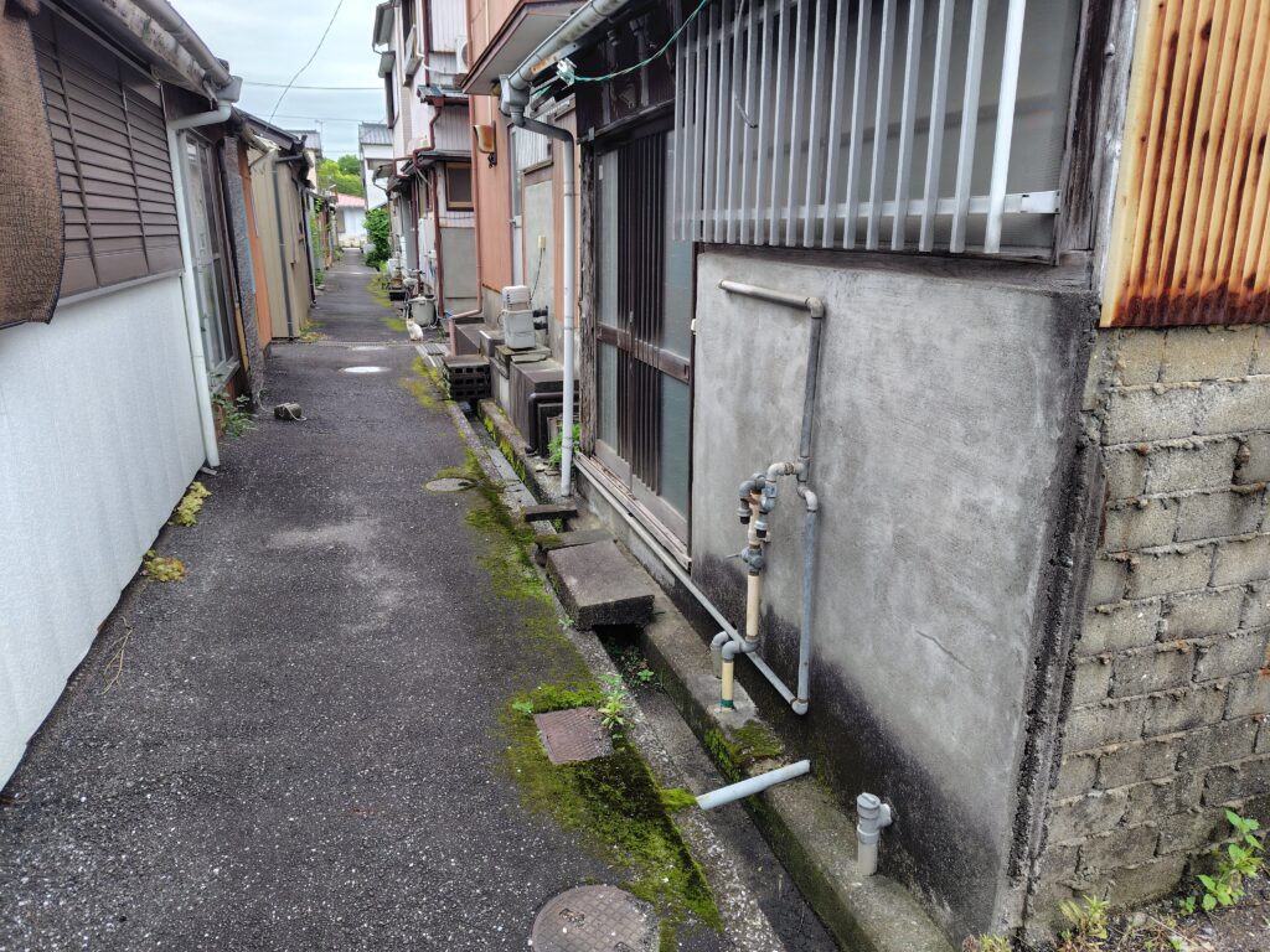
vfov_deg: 58.9
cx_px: 635
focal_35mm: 23
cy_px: 476
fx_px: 844
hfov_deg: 73.9
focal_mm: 5.6
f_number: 1.9
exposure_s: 1/120
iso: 50
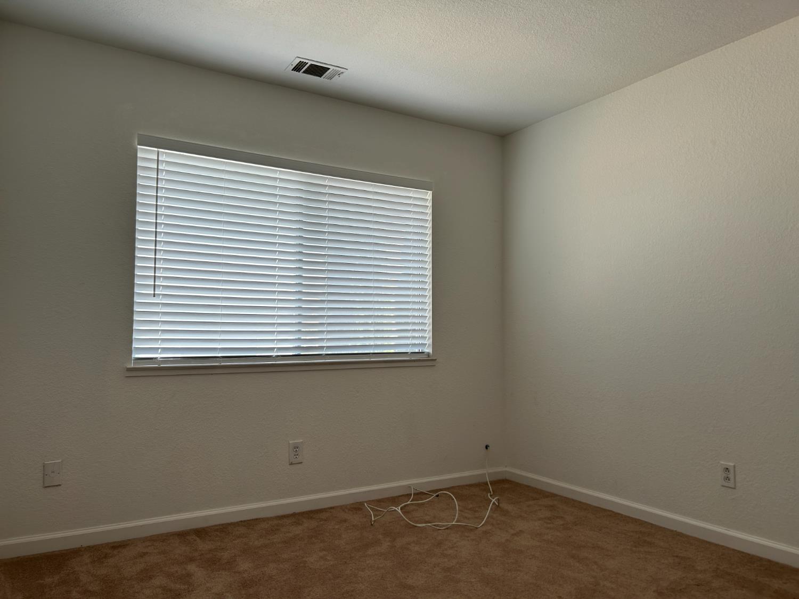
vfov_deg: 53.1
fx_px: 600
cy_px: 300
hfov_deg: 67.3
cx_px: 400
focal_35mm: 26
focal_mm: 5.7
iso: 32
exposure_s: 1/121
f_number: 1.5
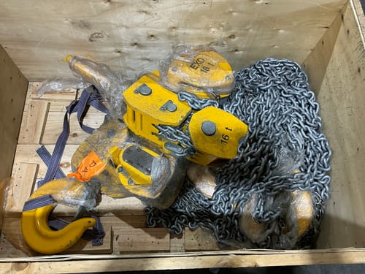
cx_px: 182
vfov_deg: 49.7
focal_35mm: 28
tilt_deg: -68.1
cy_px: 137
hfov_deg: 63.4
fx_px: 295
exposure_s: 1/50
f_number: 1.8
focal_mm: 3
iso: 50
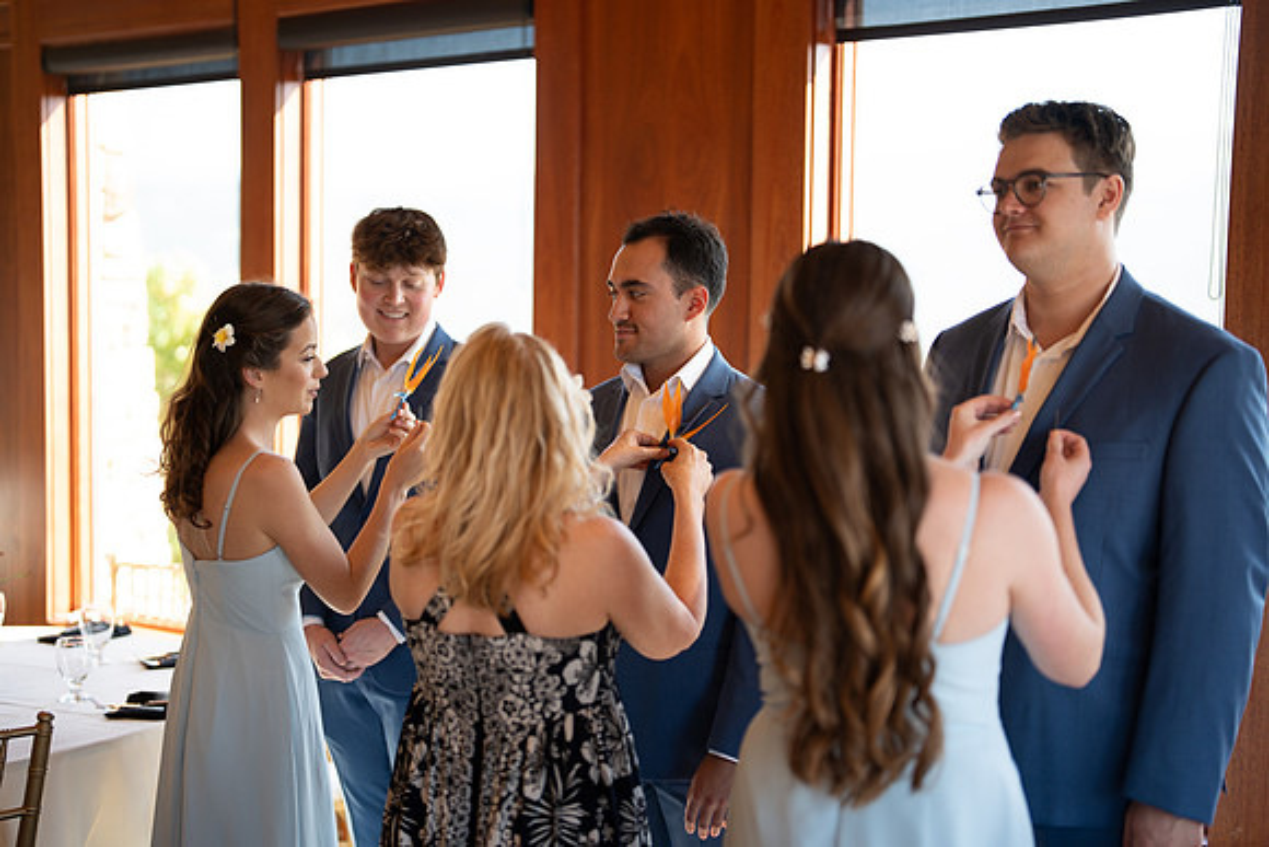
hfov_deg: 39.6
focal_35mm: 50
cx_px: 634
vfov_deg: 27.0
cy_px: 424
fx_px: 1763
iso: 400
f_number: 1.3
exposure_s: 1/1600
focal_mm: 50
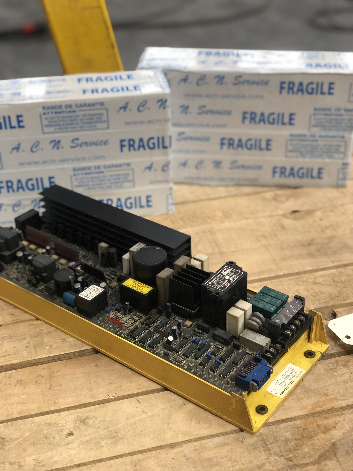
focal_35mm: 52
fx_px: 707
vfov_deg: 36.8
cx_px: 176
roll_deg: +1.8
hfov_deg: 28.0
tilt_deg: -31.0
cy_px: 236
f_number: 2.4
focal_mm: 6
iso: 160
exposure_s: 1/25
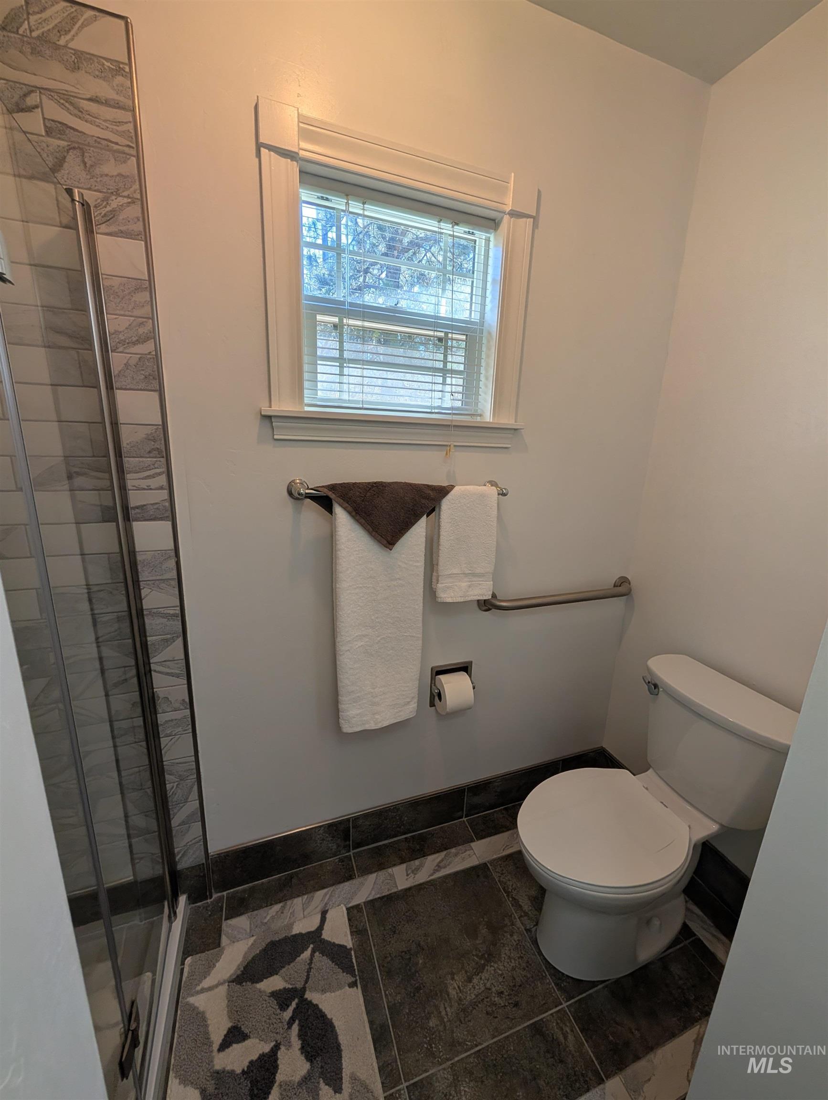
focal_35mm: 12
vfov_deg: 110.5
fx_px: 382
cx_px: 414
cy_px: 550
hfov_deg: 94.6
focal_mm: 2.02
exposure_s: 1/156
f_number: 1.7
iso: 47
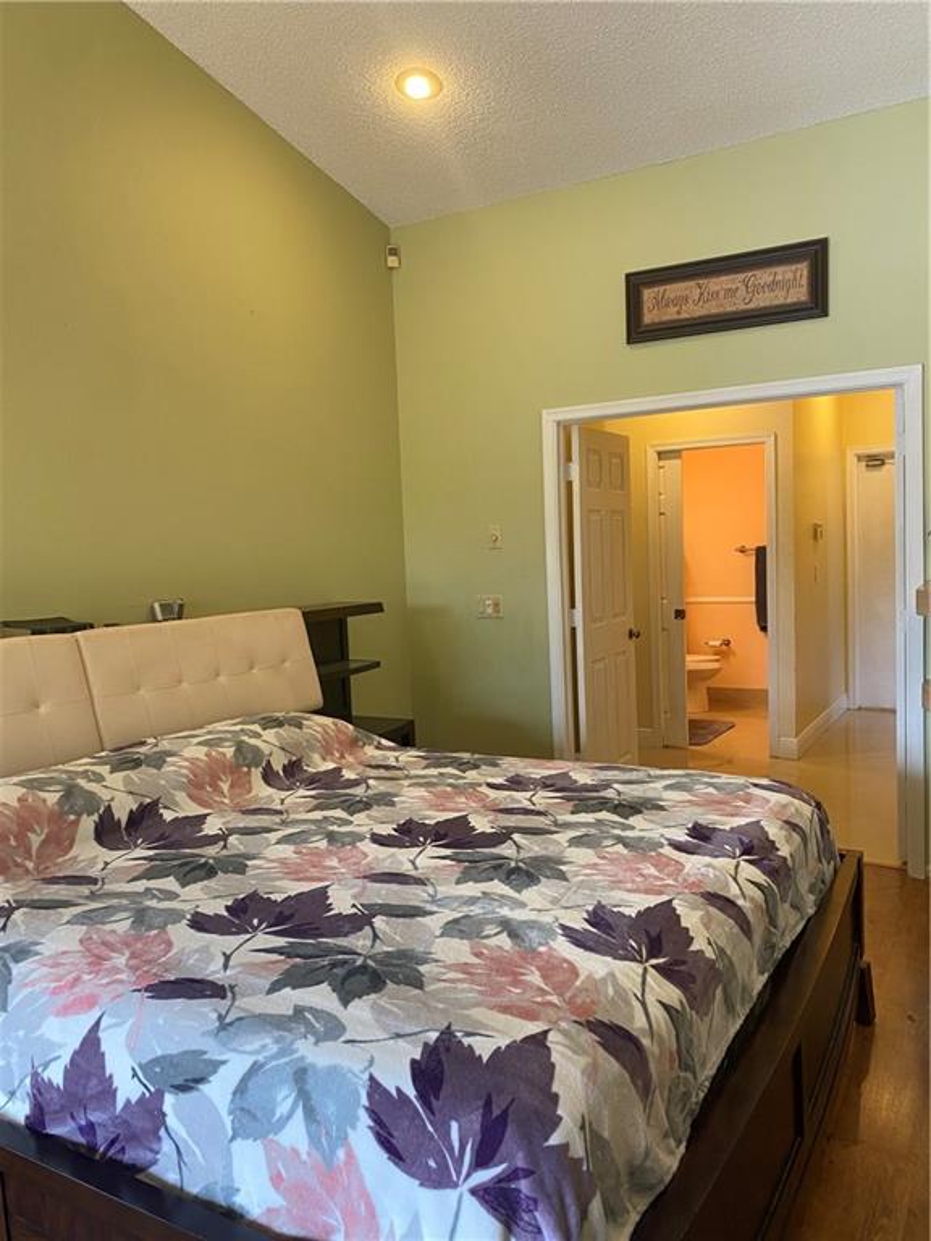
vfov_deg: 67.3
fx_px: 932
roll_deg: +2.3
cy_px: 620
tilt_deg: -4.1
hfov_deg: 53.1
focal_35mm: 26
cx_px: 466
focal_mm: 4.25
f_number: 1.8
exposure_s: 1/60
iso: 80
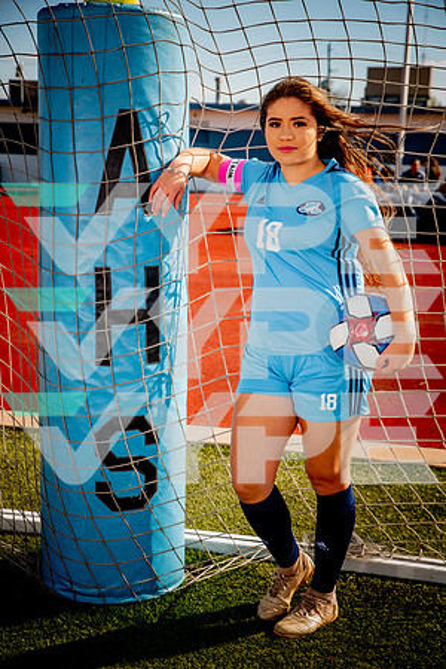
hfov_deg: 23.4
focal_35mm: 58
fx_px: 1078
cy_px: 334
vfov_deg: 34.5
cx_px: 223
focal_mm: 58
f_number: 5.6
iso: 125
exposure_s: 1/320
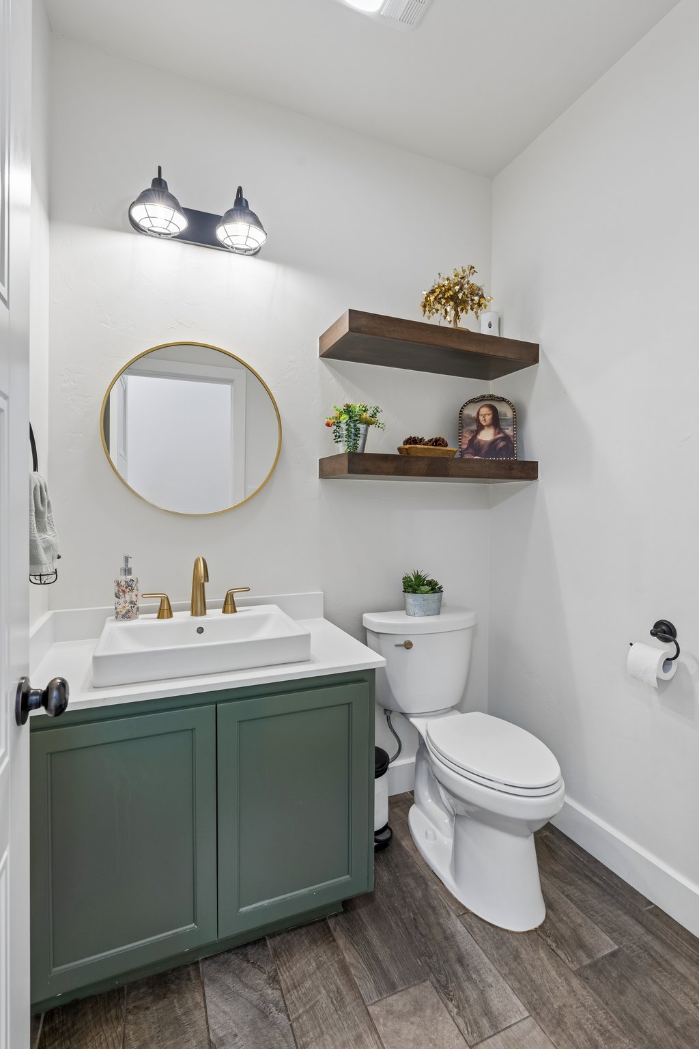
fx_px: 466
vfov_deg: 96.7
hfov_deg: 73.7
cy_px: 524
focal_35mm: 16
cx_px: 350
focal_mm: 16
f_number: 8
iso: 200
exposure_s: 1/50
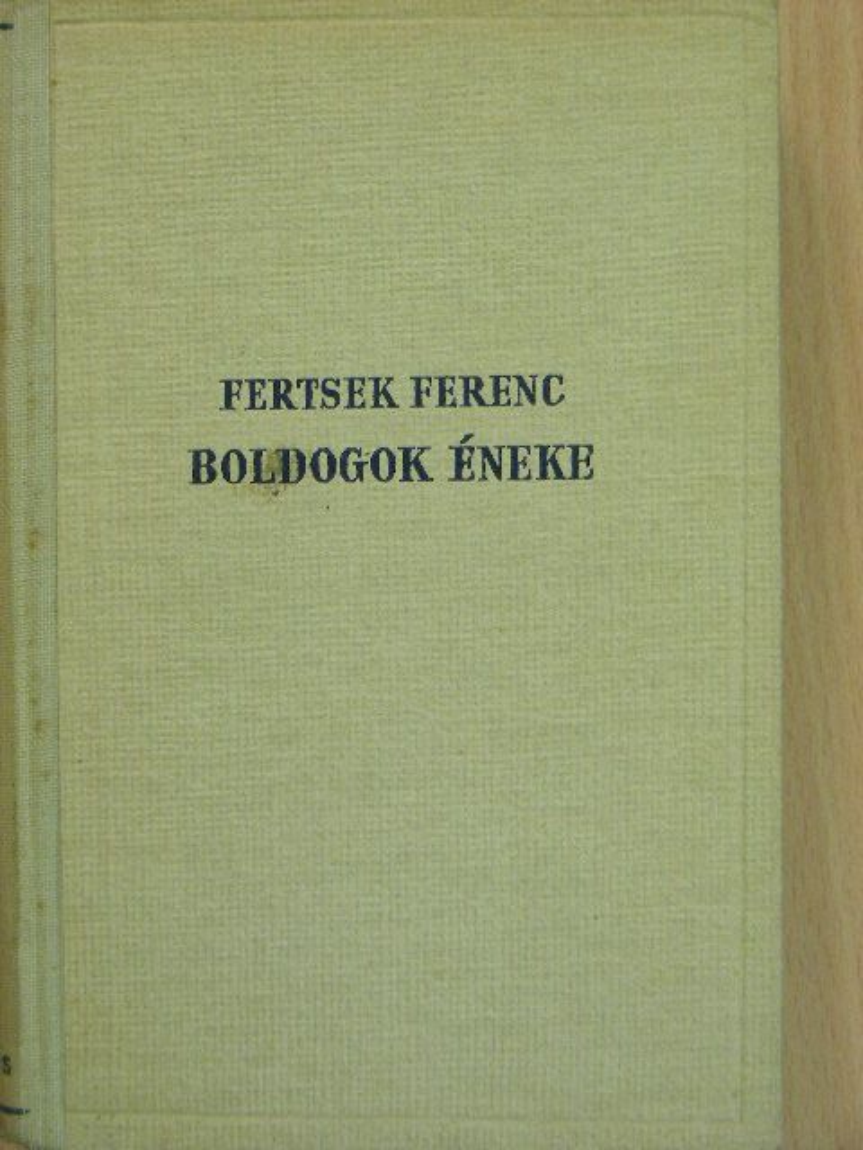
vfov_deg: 22.5
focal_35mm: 87
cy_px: 575
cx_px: 432
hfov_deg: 17.0
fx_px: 2892
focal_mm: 14.6
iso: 200
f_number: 3.5
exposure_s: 1/18.2
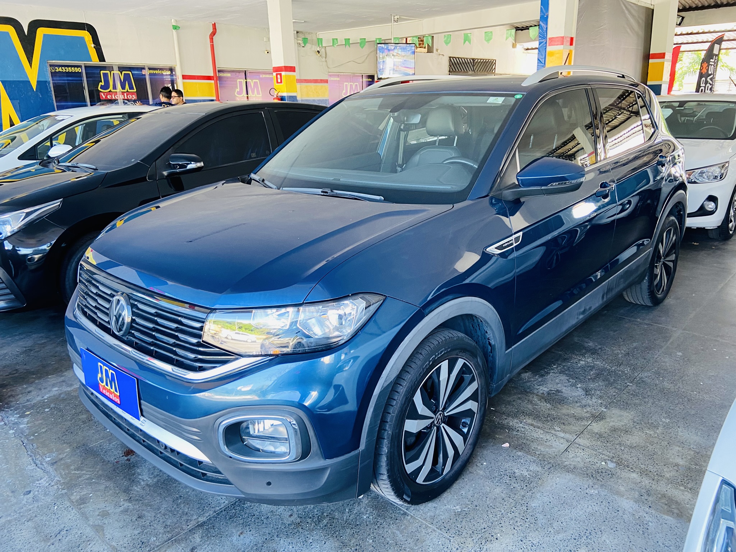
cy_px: 276
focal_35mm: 26
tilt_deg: -17.6
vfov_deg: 53.1
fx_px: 553
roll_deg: +1.2
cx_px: 368
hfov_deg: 67.3
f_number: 1.8
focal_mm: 4.25
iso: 100
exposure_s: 1/60
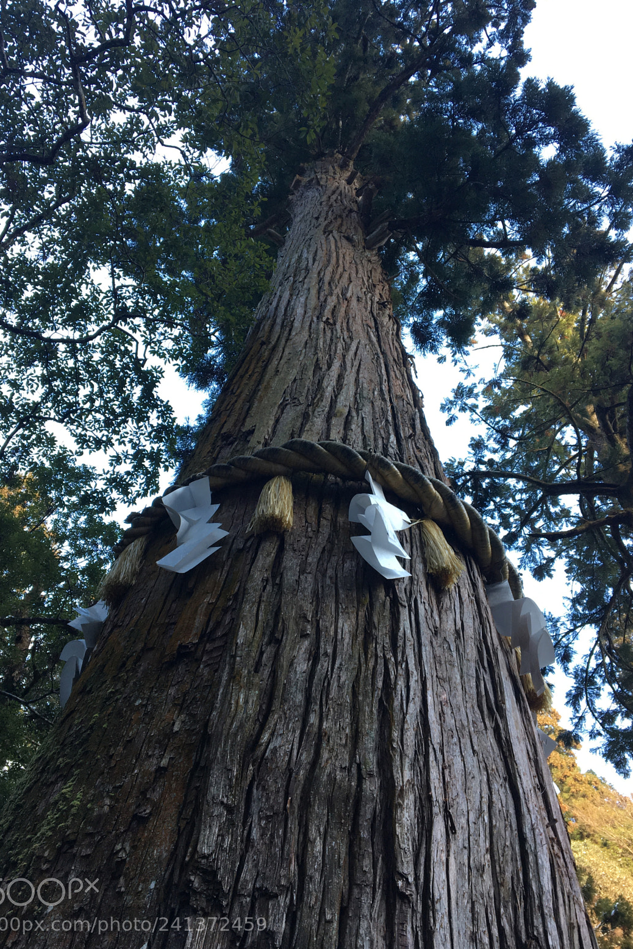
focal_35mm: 31
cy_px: 485
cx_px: 313
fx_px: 818
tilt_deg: +62.0
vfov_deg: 60.3
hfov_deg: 42.3
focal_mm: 4.15
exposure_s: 1/120
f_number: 2.2
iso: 40
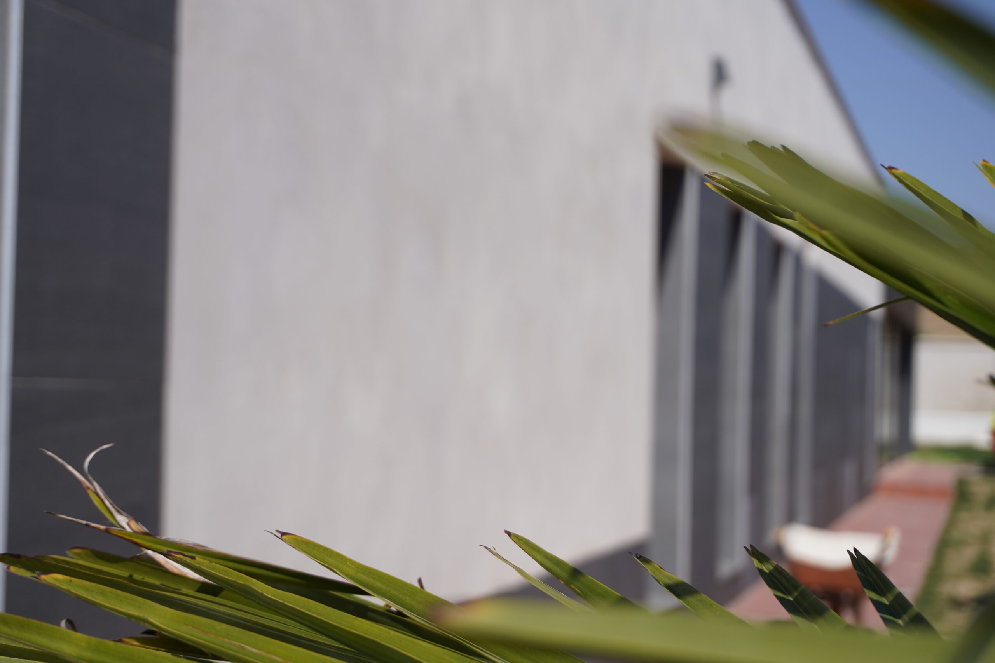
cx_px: 498
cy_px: 332
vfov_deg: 18.2
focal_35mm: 75
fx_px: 2073
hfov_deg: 27.0
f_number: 5.6
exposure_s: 1/1000
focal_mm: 50
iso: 100
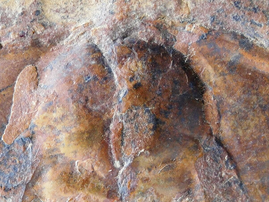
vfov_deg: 6.1
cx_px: 96
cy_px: 182
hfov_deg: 8.1
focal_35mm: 245
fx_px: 1904
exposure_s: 1/30
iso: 160
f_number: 4.8
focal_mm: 20.3
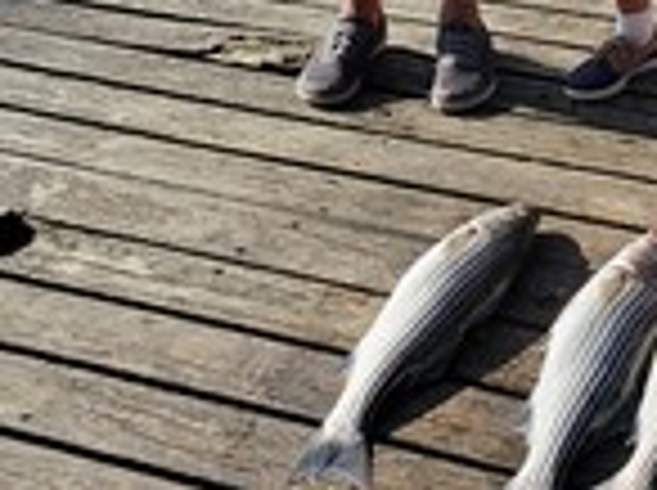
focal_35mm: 87
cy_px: -157
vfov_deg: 16.0
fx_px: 1649
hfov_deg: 20.6
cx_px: 846
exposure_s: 1/1087
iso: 50
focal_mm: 4.3
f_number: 2.4
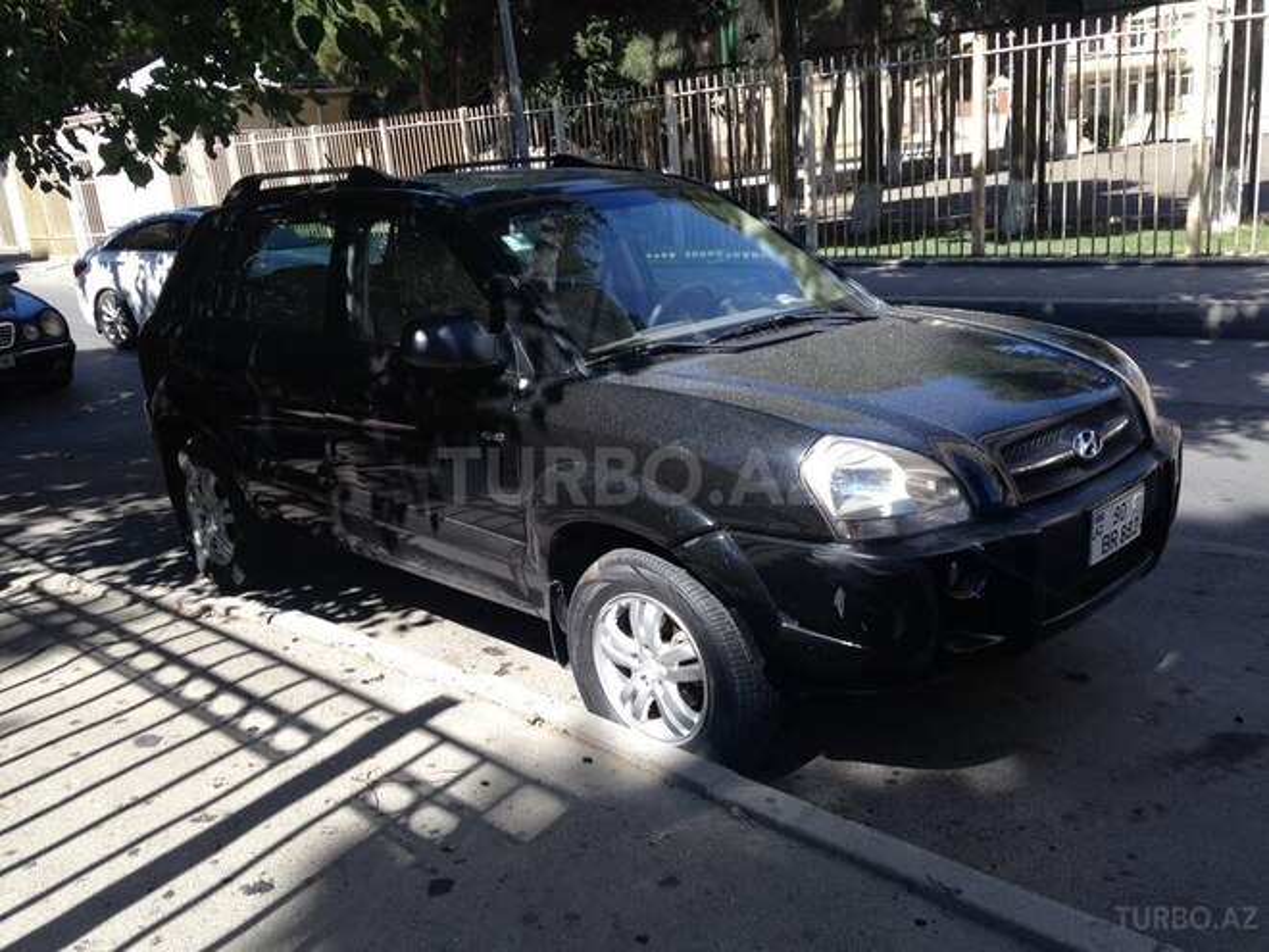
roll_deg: +6.1
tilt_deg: -15.9
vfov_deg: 42.9
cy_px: 476
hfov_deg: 55.4
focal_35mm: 33
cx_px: 634
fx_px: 1210
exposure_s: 1/488
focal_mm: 4.12
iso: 50
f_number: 2.4
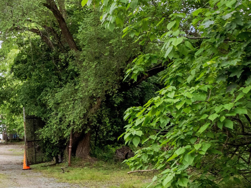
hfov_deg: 23.1
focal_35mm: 79
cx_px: -30
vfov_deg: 18.6
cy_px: 126
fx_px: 573
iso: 1600
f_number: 8
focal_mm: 22
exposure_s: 1/125
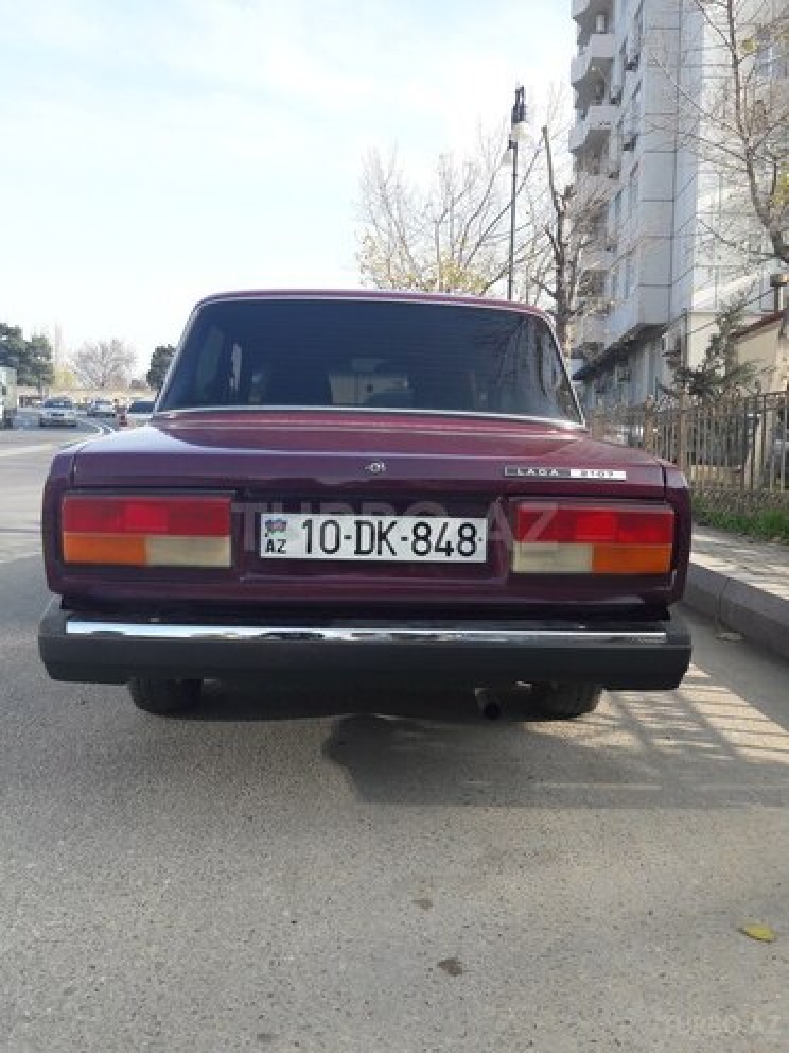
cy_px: 526
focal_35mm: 28
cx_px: 394
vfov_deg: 63.4
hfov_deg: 49.7
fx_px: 851
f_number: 1.9
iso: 40
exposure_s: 1/551
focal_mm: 3.7
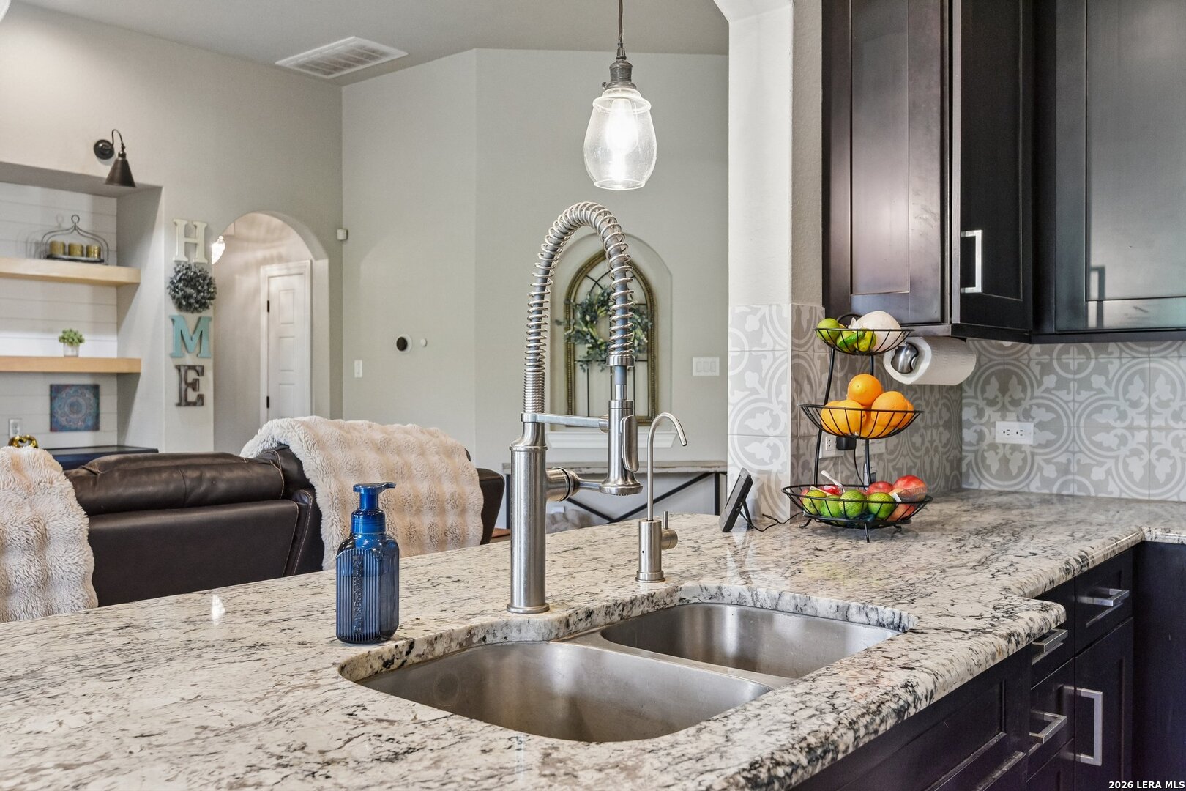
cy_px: 396
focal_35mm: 31
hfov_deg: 60.3
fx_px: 1021
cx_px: 593
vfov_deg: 42.3
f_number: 8
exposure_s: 1/30
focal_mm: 31
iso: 3200
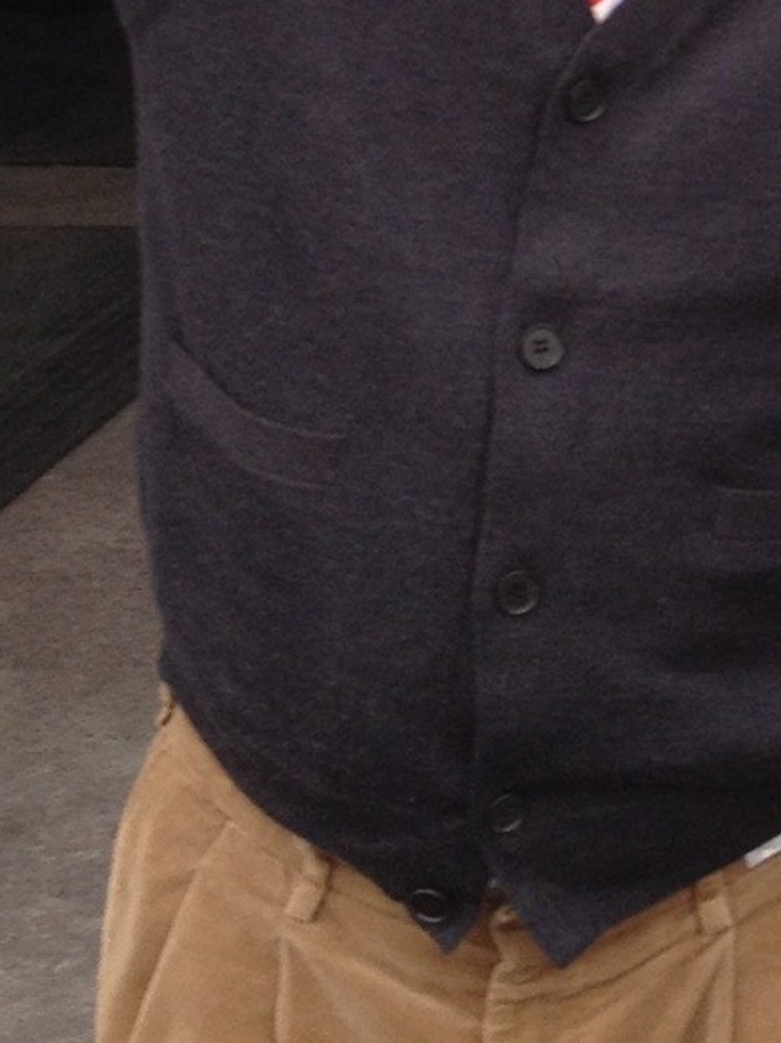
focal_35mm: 137
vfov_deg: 13.6
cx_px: 1118
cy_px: -483
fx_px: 4123
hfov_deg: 10.5
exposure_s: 1/120
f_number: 2.4
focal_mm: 4.28
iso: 64
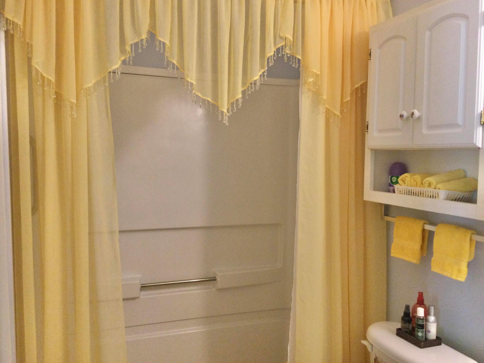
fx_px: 433
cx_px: 242
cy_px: 182
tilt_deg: -3.3
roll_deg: -2.2
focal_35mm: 31
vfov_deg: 45.4
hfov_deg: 58.4
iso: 160
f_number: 2.4
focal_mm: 3.3
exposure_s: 1/30
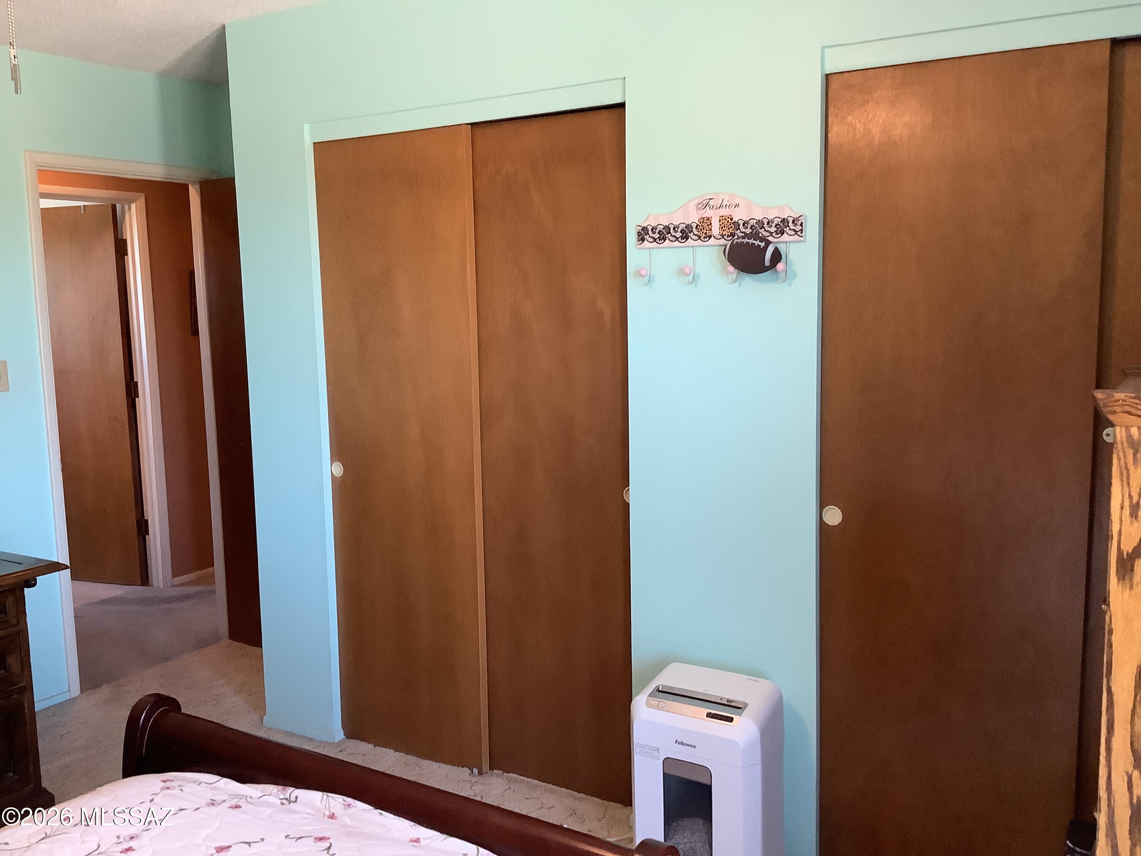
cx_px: 570
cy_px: 428
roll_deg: +1.2
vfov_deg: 45.4
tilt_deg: -8.3
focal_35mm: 31
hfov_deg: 58.4
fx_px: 1022
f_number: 2.4
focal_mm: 3.3
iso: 320
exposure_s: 1/60
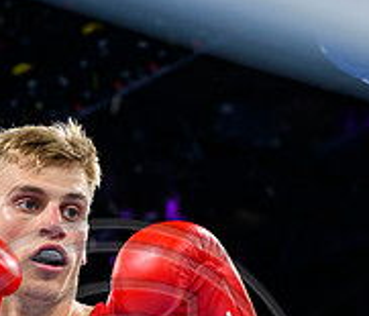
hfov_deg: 9.4
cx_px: -42
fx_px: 2223
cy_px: 422
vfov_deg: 8.0
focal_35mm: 198
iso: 2000
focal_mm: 58
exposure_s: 1/1600
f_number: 3.2
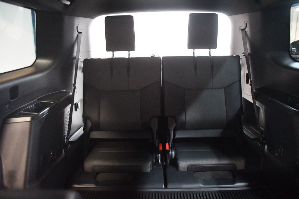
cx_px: 150
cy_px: 100
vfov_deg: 47.9
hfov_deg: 67.4
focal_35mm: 27
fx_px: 224
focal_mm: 18
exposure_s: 1/60
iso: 11400
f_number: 3.5
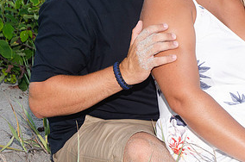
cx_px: 188
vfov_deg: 10.2
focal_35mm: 134
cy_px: 30
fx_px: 910
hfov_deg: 15.3
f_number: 5.6
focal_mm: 35
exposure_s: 1/250
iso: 100
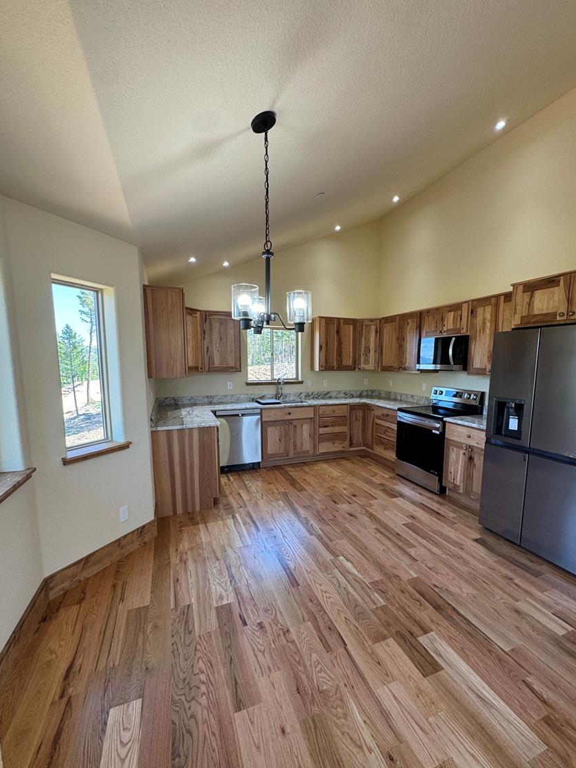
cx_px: 304
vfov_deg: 98.1
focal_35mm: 15
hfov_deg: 81.7
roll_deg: +1.0
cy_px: 400
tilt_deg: -6.9
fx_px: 333
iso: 125
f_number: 2.2
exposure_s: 1/120
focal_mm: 2.22
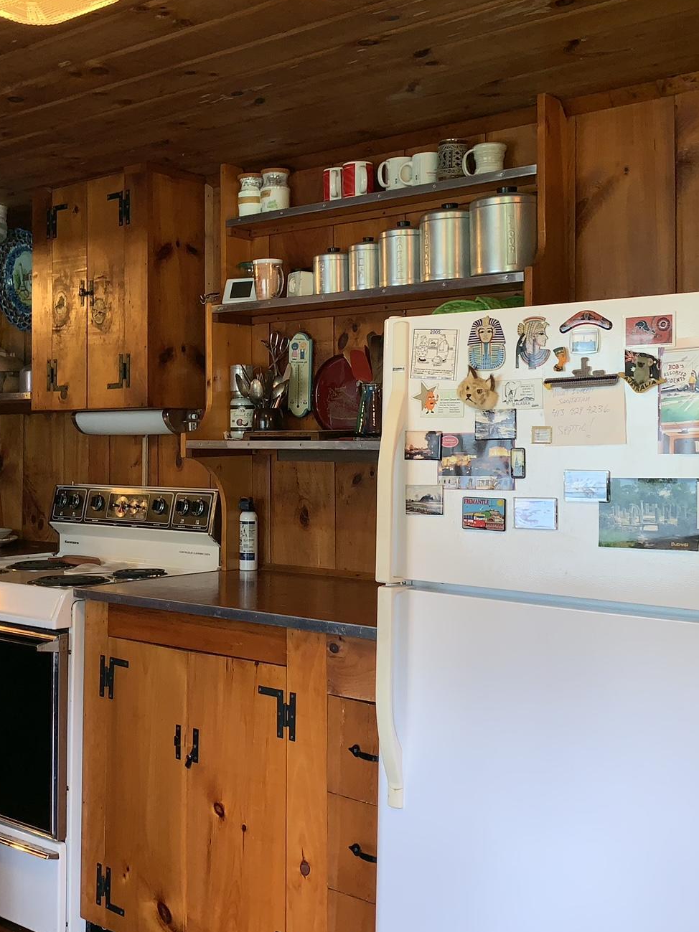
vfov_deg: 45.7
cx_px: 276
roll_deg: -0.1
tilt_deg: +1.7
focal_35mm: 41
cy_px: 426
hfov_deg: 35.0
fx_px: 1104
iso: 25
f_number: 1.8
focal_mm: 4.25
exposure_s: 1/30
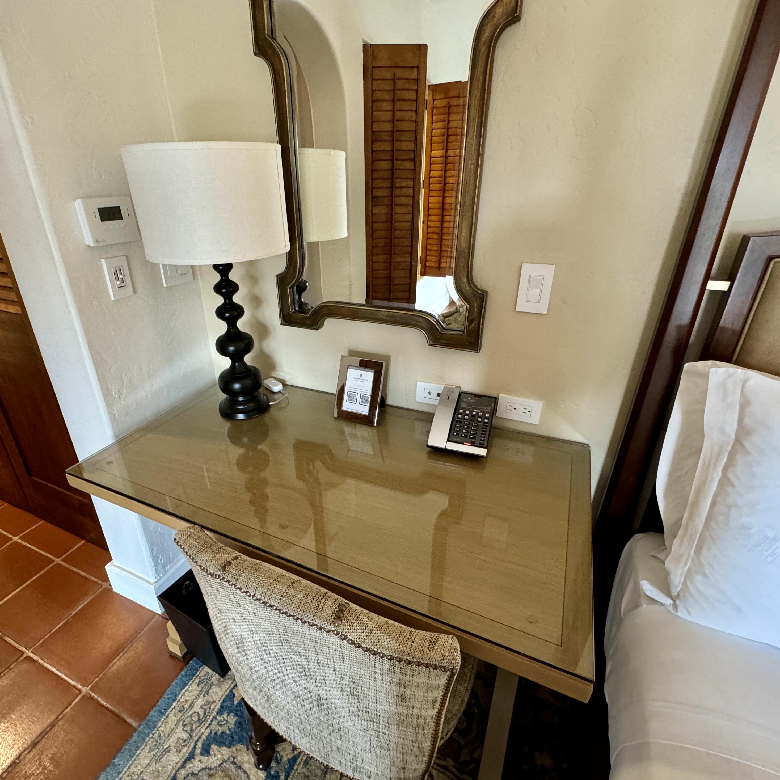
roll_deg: +0.5
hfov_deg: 83.8
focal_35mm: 17
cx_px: 357
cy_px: 388
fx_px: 433
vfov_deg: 84.0
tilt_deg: -26.3
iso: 500
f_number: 2.2
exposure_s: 1/60
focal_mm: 2.22
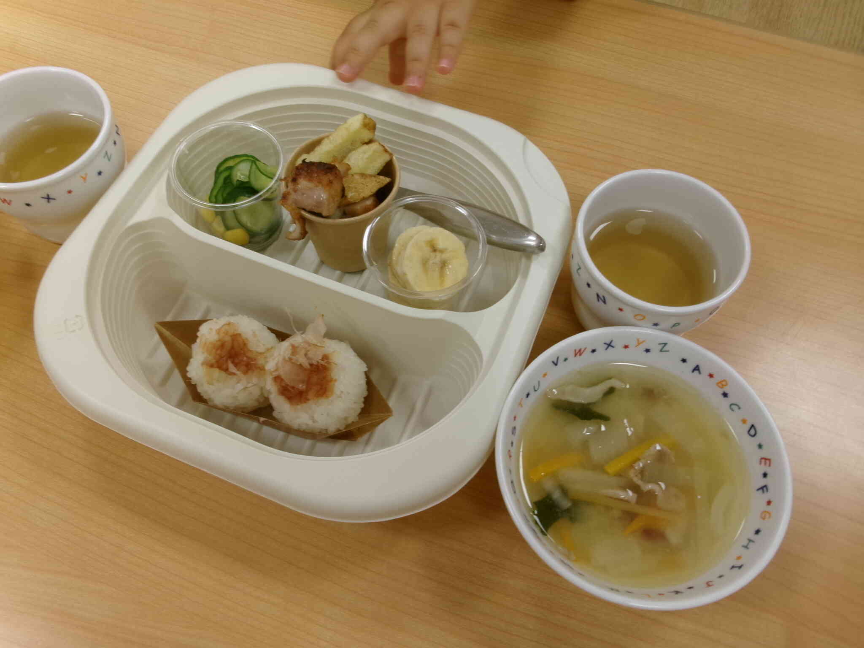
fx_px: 699
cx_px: 432
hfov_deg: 63.4
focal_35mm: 28
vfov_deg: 49.7
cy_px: 324
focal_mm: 5.1
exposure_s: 1/70
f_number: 3.9
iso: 100
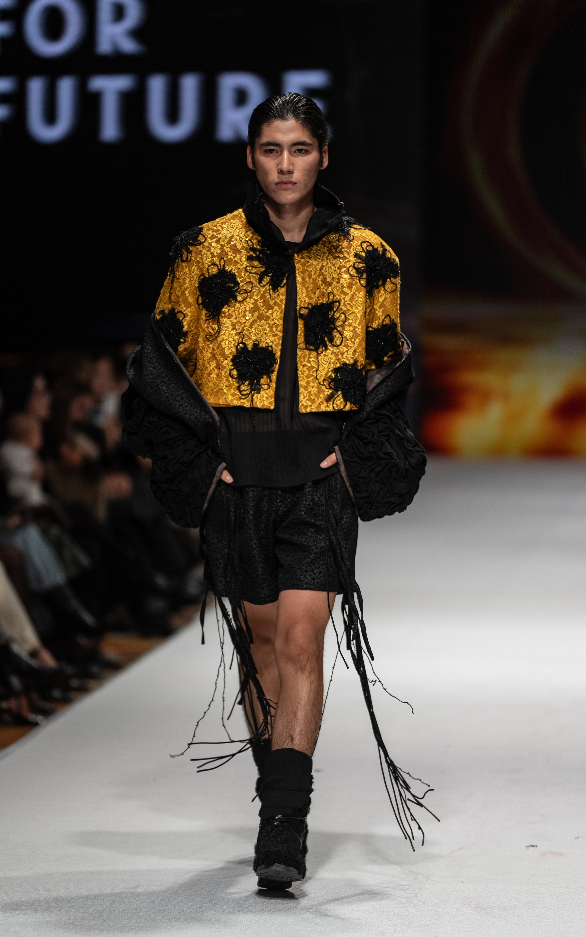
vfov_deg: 10.3
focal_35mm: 204
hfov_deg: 6.4
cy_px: 469
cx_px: 296
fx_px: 5213
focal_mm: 200
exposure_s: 1/400
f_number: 2.8
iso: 200
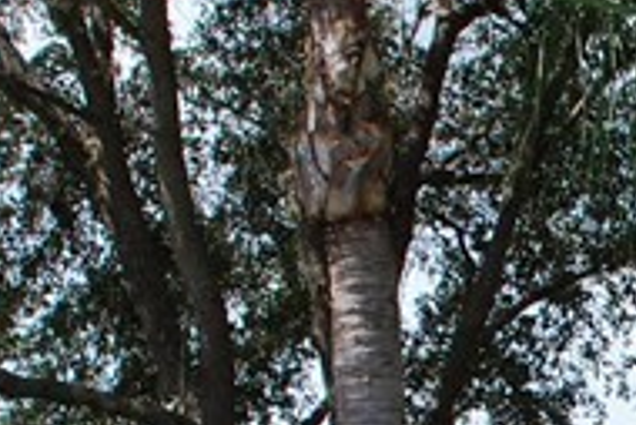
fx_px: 2723
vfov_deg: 8.7
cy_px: 632
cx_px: 921
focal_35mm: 154
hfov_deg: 12.7
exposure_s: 1/250
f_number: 8
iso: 200
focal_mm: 18
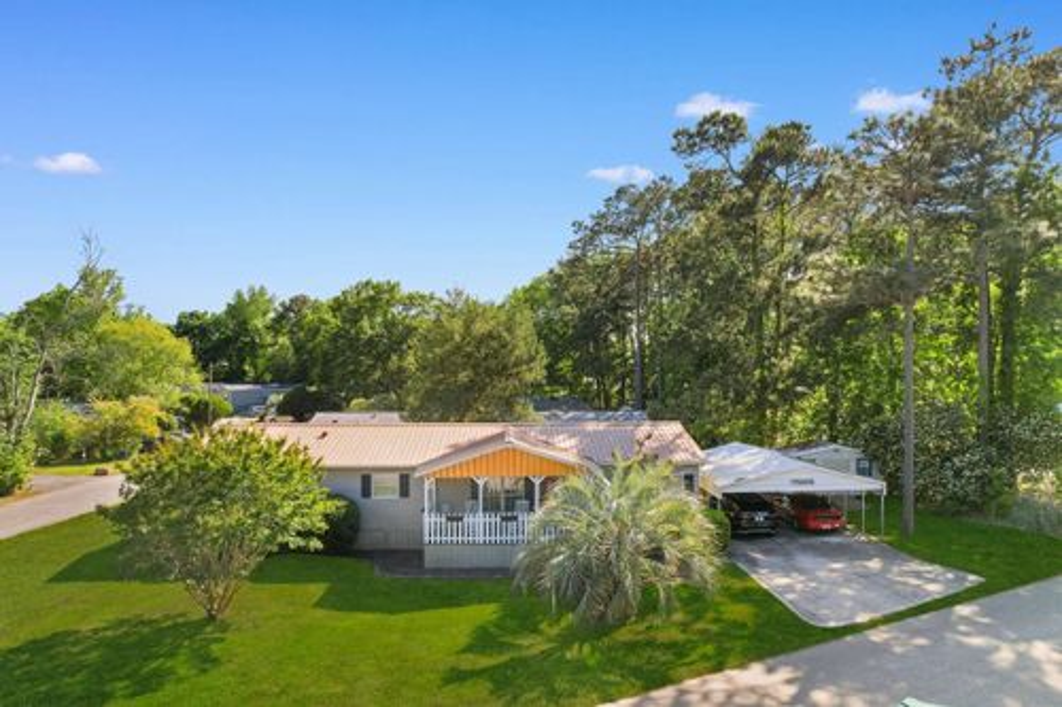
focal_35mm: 22
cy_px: 354
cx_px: 531
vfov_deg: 57.2
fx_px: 649
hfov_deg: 78.6
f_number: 2.8
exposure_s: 1/250
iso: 100
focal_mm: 8.38
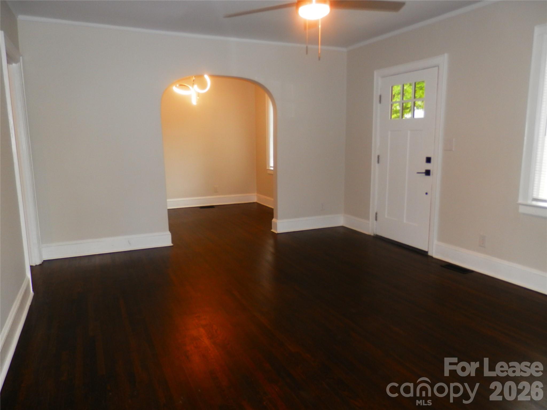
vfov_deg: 54.9
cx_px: 274
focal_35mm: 25
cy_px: 205
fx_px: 395
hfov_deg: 69.4
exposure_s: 1/30
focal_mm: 4.5
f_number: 3
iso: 100
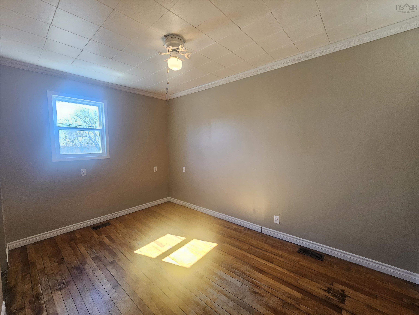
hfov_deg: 106.2
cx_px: 210
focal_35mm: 13
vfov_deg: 89.9
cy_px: 158
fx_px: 157
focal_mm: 2.2
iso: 80
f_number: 2.2
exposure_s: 1/60
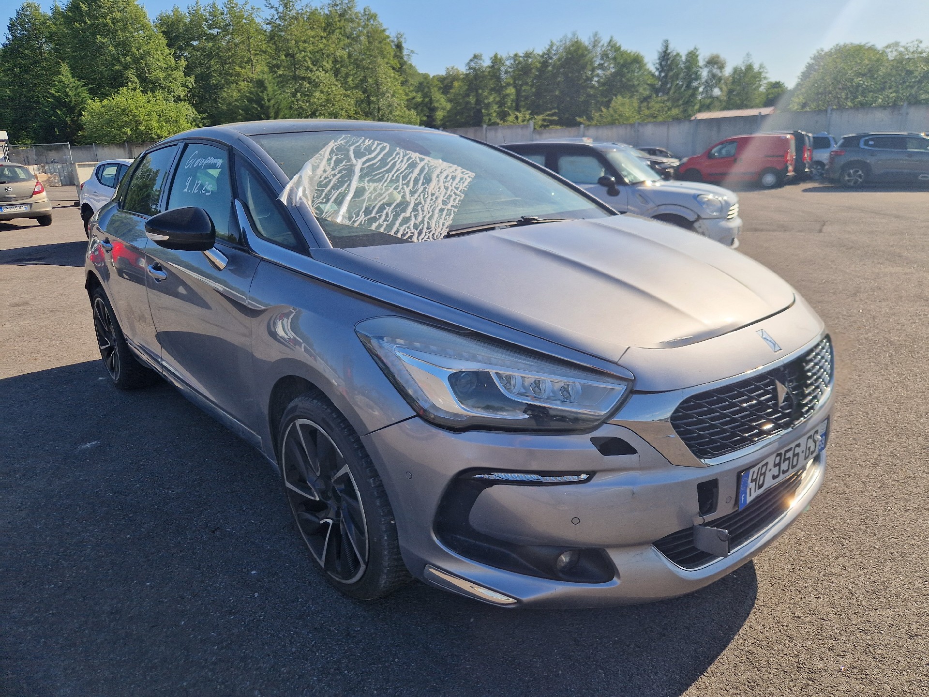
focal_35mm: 23
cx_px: 464
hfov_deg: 73.9
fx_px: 617
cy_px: 348
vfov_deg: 58.9
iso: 50
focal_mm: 5.4
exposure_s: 1/1667
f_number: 1.8
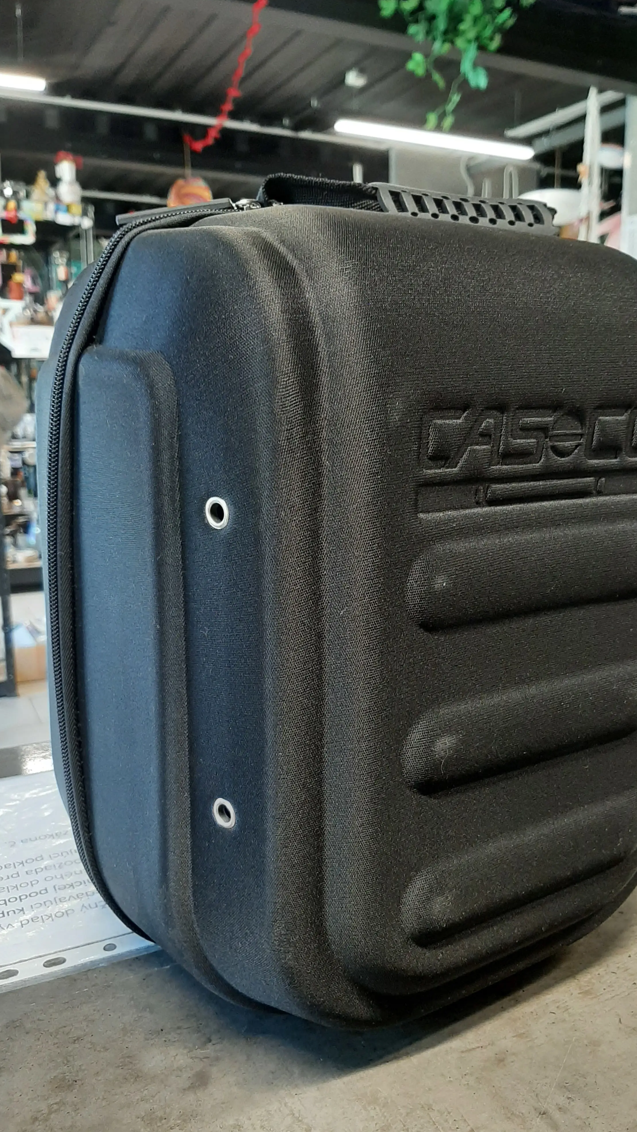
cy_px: 576
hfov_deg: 40.1
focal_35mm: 29
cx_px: 370
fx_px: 871
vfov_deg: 66.1
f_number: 1.7
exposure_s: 1/33
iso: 160
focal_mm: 3.93
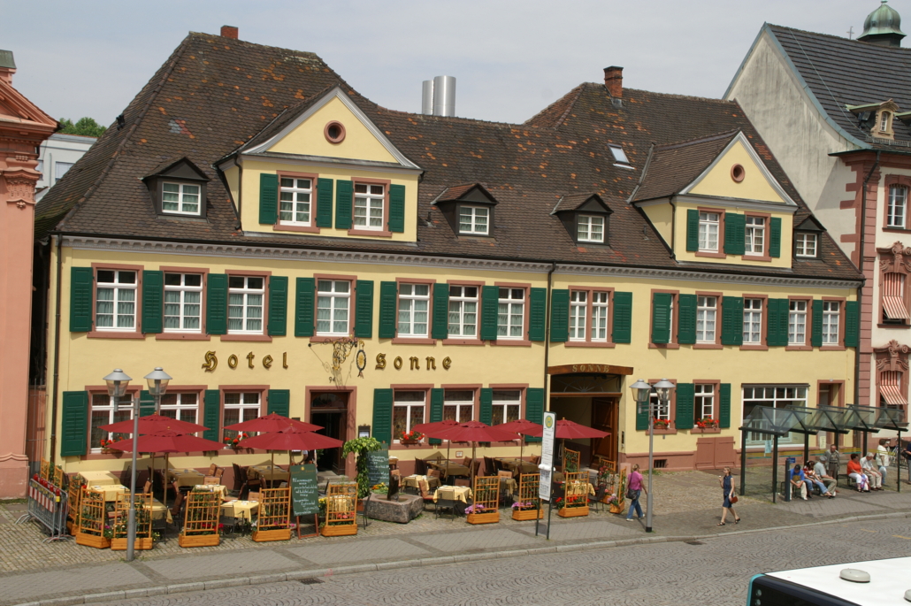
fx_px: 1062
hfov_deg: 46.4
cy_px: 303
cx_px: 456
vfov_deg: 31.8
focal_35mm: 42
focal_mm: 28
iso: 100
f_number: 11
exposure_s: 1/200
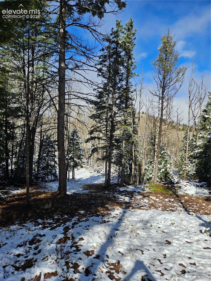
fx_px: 187
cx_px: 106
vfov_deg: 73.9
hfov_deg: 58.8
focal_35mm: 23
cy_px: 140
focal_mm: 5.4
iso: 25
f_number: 1.8
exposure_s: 1/1606
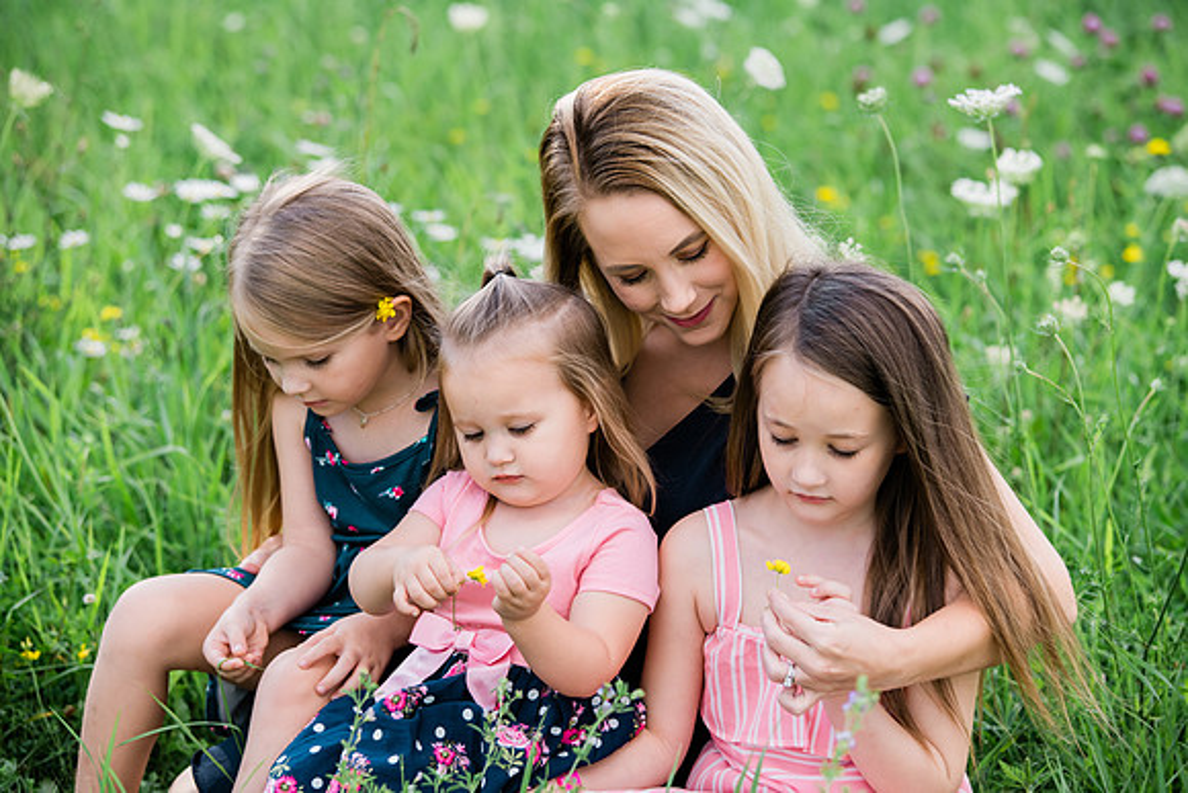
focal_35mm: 122
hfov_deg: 16.8
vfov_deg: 11.2
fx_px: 4027
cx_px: 594
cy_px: 396
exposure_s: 1/800
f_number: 4.5
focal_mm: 122
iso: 250
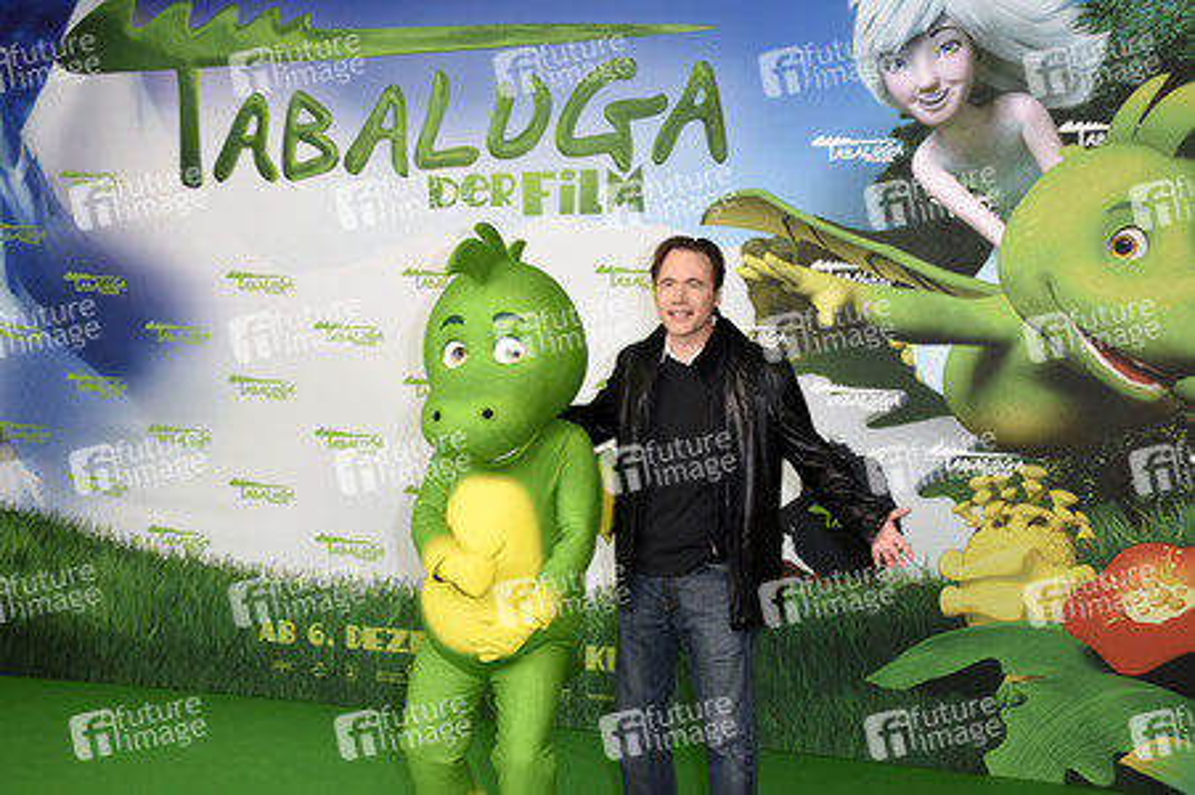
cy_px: 398
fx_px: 1493
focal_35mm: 45
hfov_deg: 43.6
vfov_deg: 29.8
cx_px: 598
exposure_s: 1/125
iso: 500
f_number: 5.6
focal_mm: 30
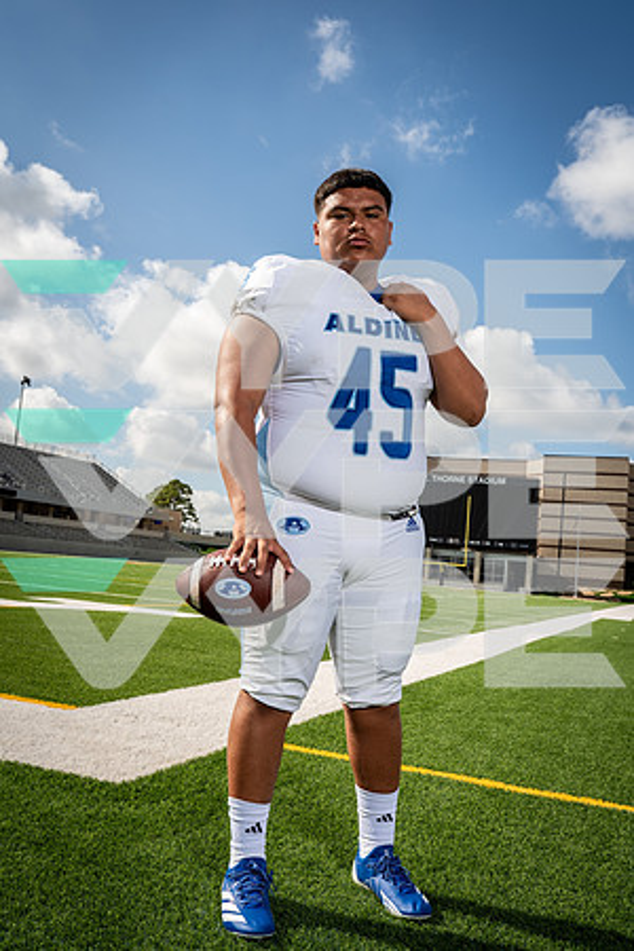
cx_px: 317
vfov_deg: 57.2
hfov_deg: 40.0
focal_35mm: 33
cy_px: 476
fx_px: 872
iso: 125
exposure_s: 1/250
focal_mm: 33
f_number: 8
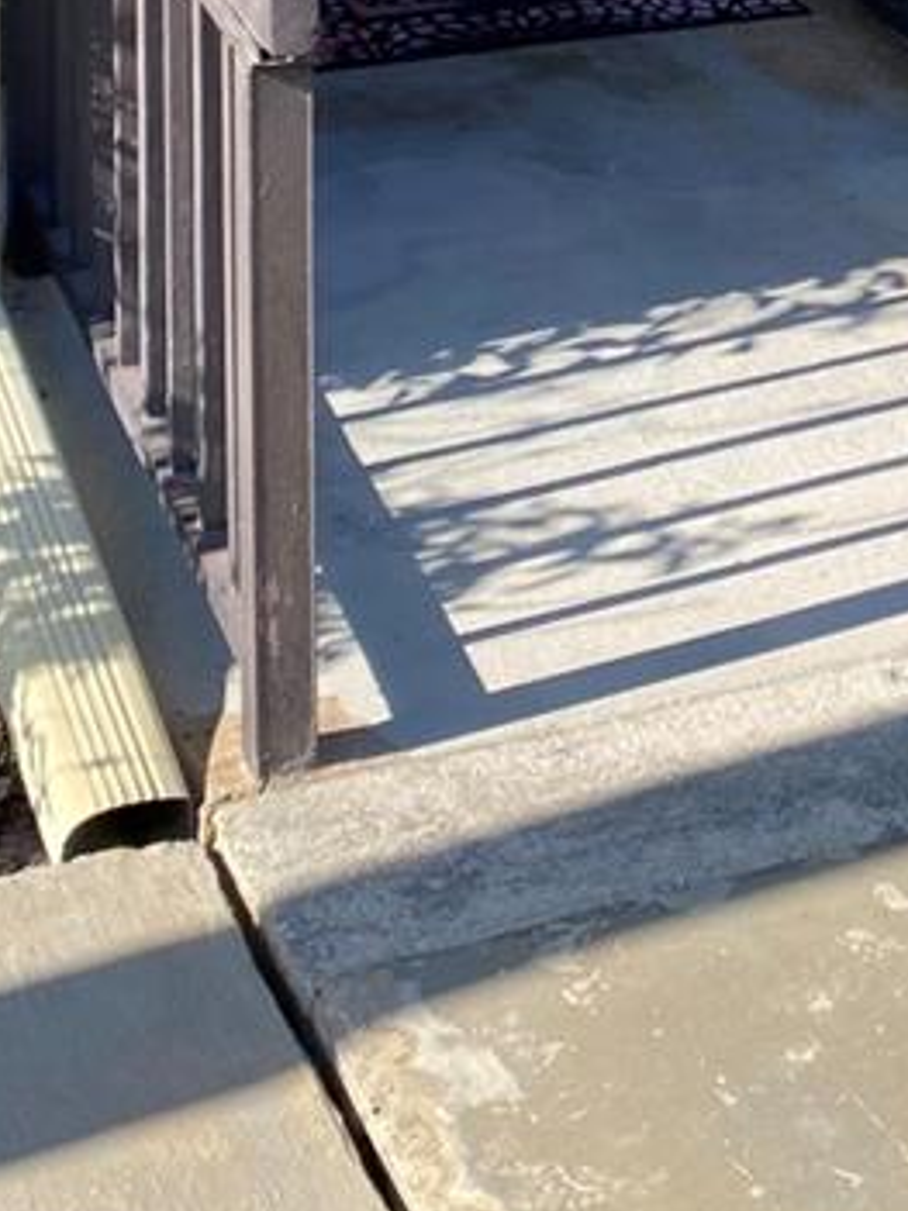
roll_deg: -2.1
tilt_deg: -6.8
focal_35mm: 89
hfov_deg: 15.8
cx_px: 1146
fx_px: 3115
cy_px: -435
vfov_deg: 19.9
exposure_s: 1/822
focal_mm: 4.25
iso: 32
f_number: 1.8
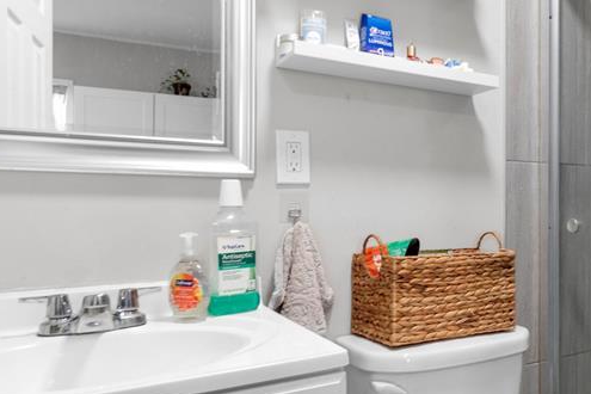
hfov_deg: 57.1
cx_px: 447
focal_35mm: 31
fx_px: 509
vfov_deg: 41.9
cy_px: 254
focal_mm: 10
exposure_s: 1/4
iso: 250
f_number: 7.1
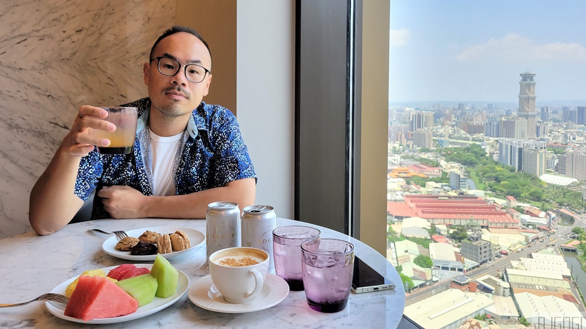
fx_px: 451
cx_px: 292
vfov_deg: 39.7
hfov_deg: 66.1
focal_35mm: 29
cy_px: 112
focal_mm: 5.4
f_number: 1.8
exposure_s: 1/120
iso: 80
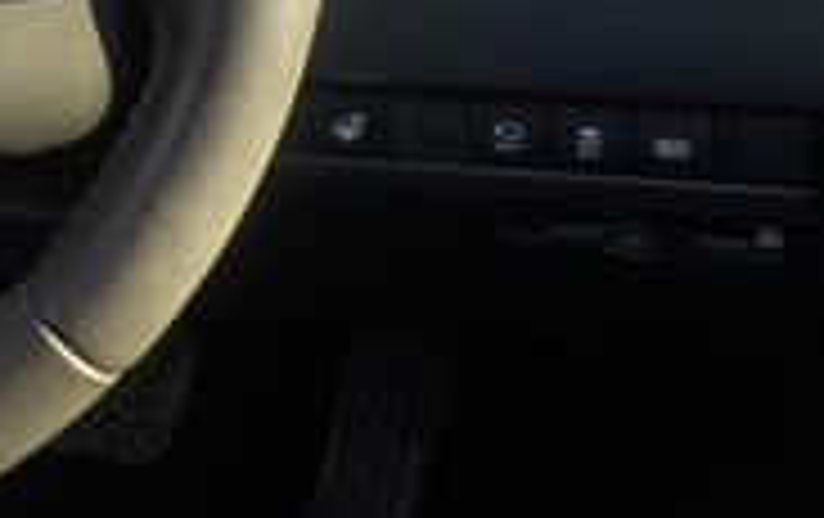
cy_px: -221
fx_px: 2497
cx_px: -369
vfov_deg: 11.4
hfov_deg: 17.1
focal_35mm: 111
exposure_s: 1/100
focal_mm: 4.1
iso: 125
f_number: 3.3
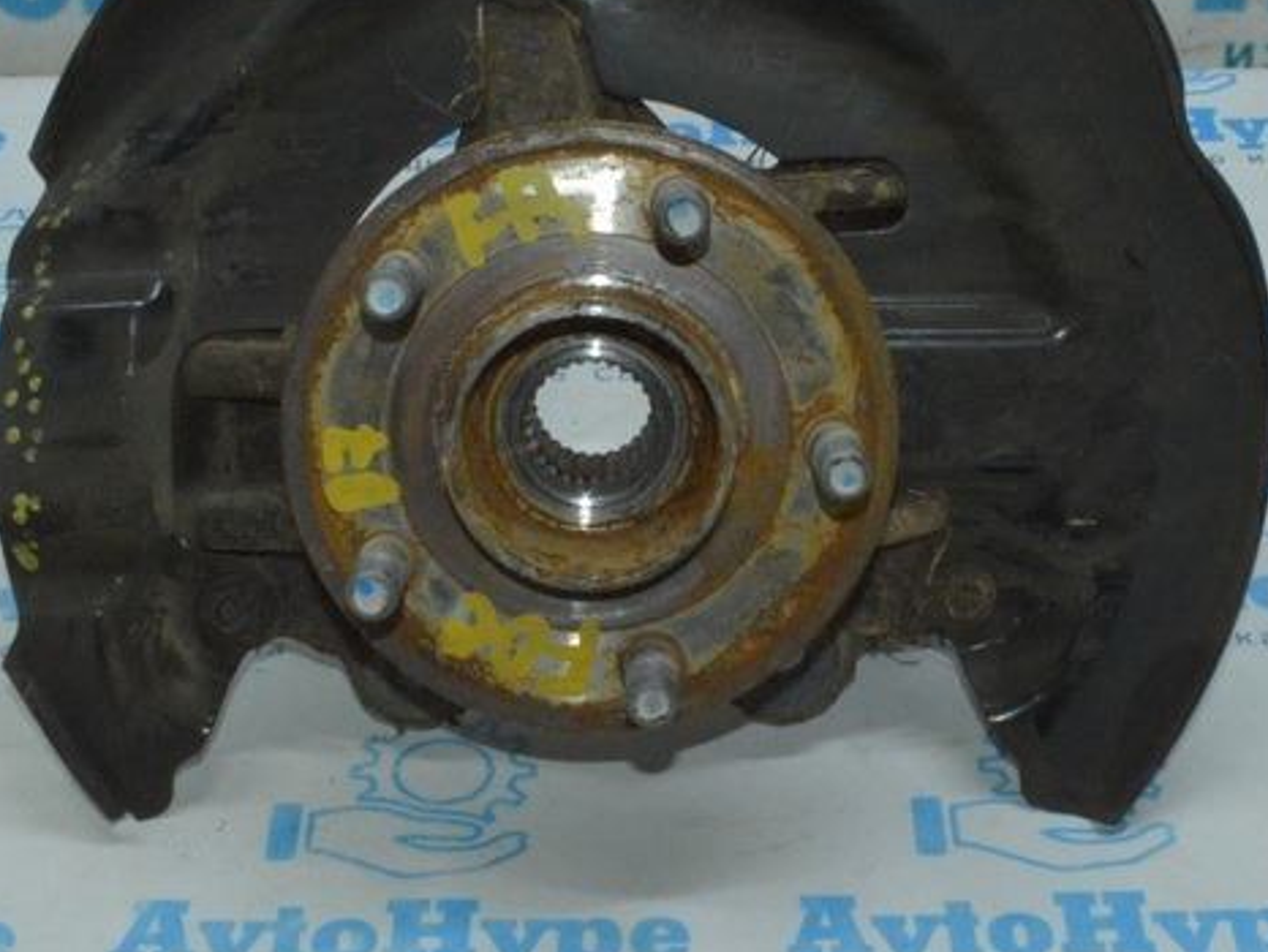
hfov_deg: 25.6
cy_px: 412
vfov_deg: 19.4
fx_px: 2785
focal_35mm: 76
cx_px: 582
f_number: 25
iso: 3200
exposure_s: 1/30
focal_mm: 24
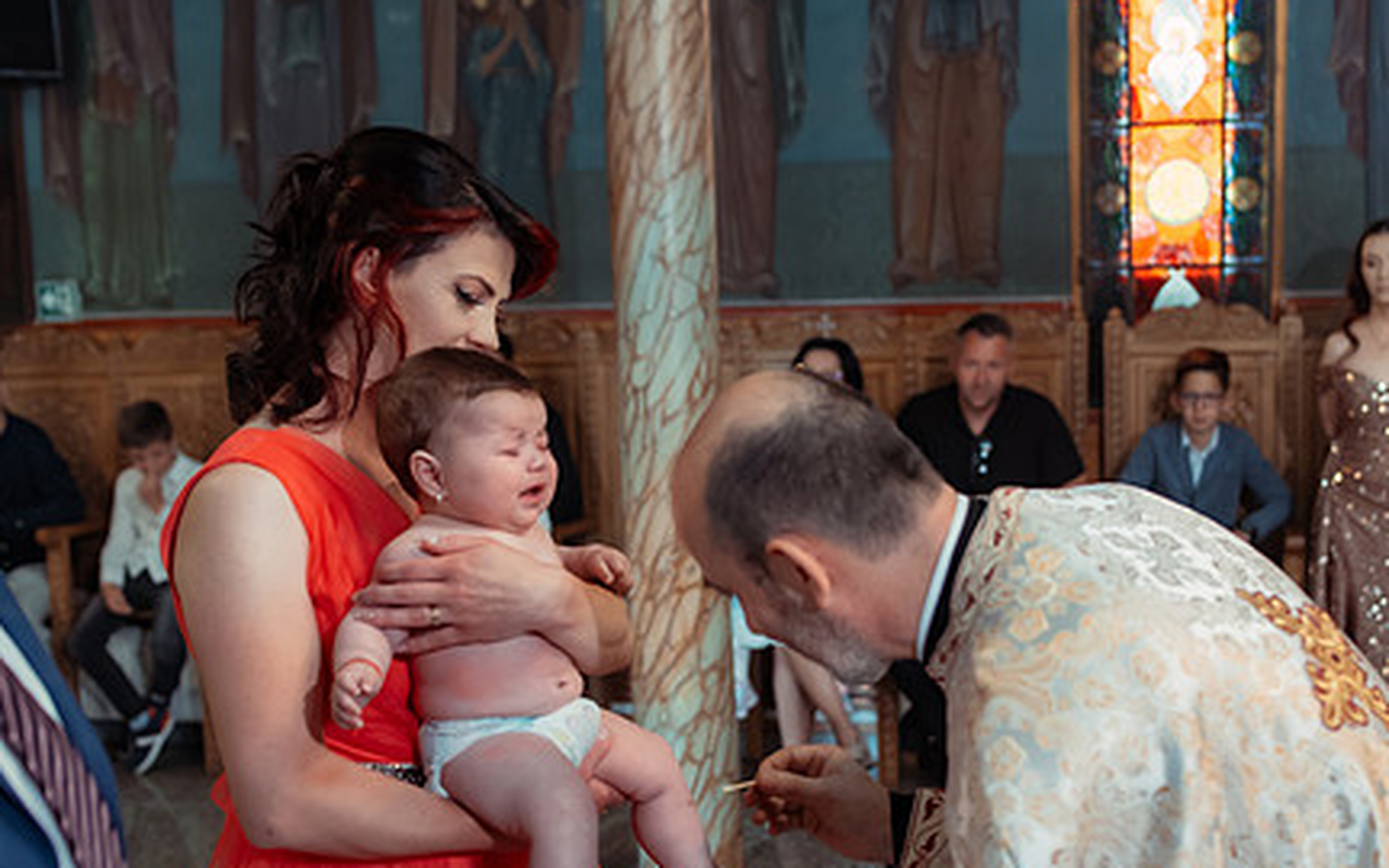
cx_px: 822
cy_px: 565
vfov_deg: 25.2
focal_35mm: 51
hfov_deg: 39.4
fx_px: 1931
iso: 1600
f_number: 2.8
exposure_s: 1/200
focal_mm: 35
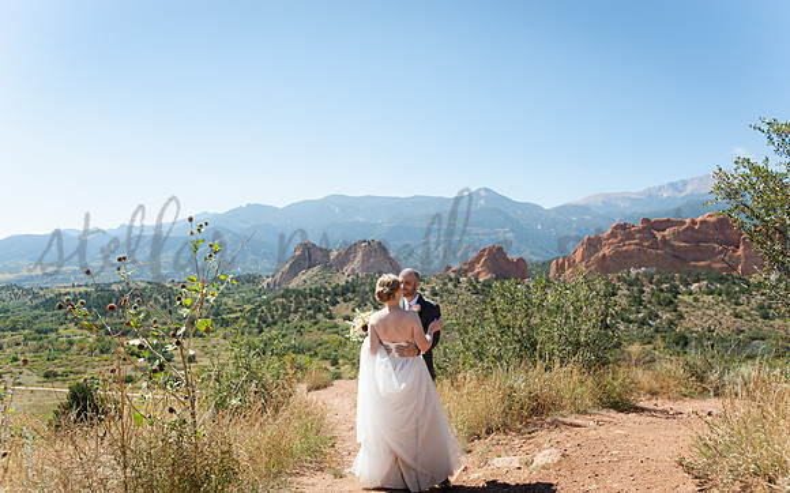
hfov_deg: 69.4
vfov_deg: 46.7
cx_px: 395
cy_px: 263
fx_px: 570
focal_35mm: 26
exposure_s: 1/1000
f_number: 4
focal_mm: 26
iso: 200
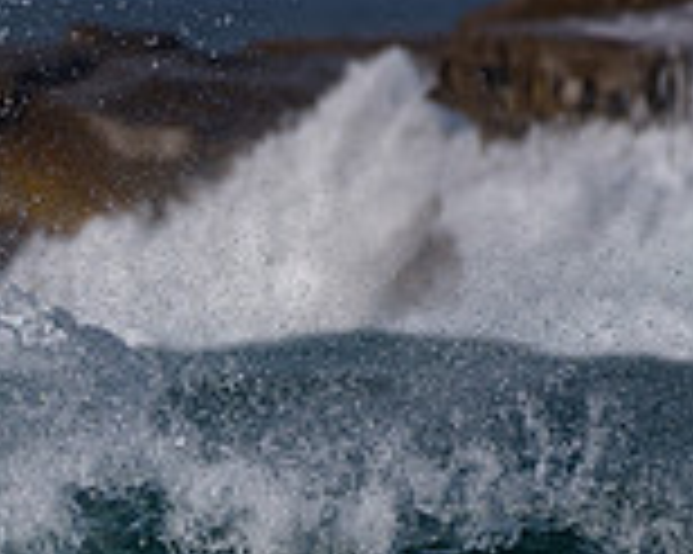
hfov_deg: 0.9
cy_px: 795
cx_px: -441
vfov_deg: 0.7
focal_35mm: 2164
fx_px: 44356
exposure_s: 1/2000
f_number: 5.6
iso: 80
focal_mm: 500
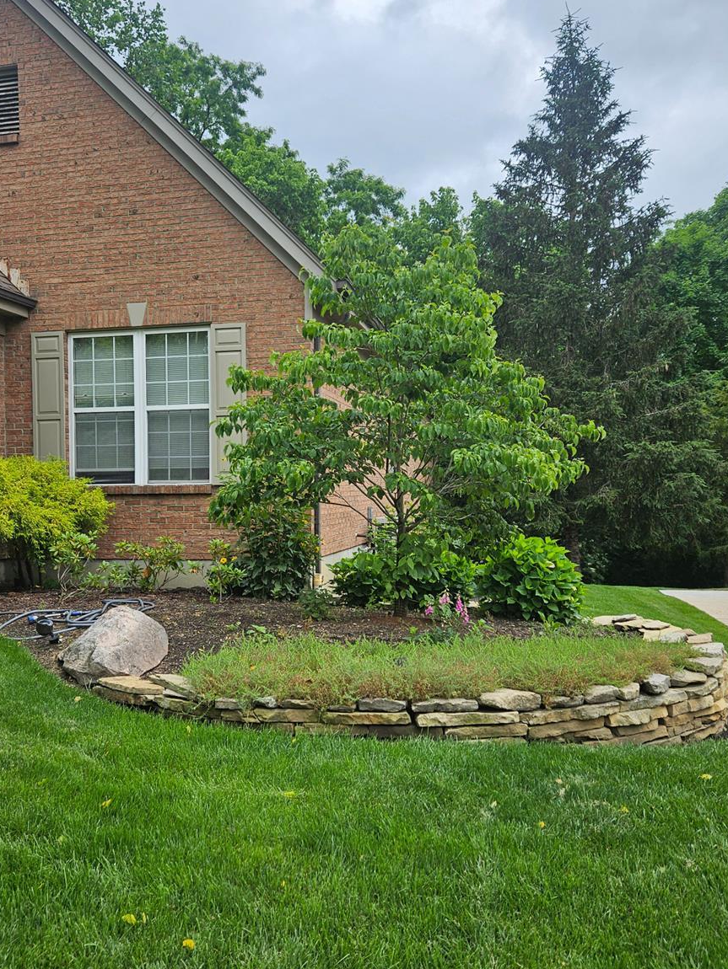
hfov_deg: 46.7
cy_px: 511
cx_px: 320
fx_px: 841
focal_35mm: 30
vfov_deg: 59.9
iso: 25
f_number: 1.8
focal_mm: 5.4
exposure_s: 1/395
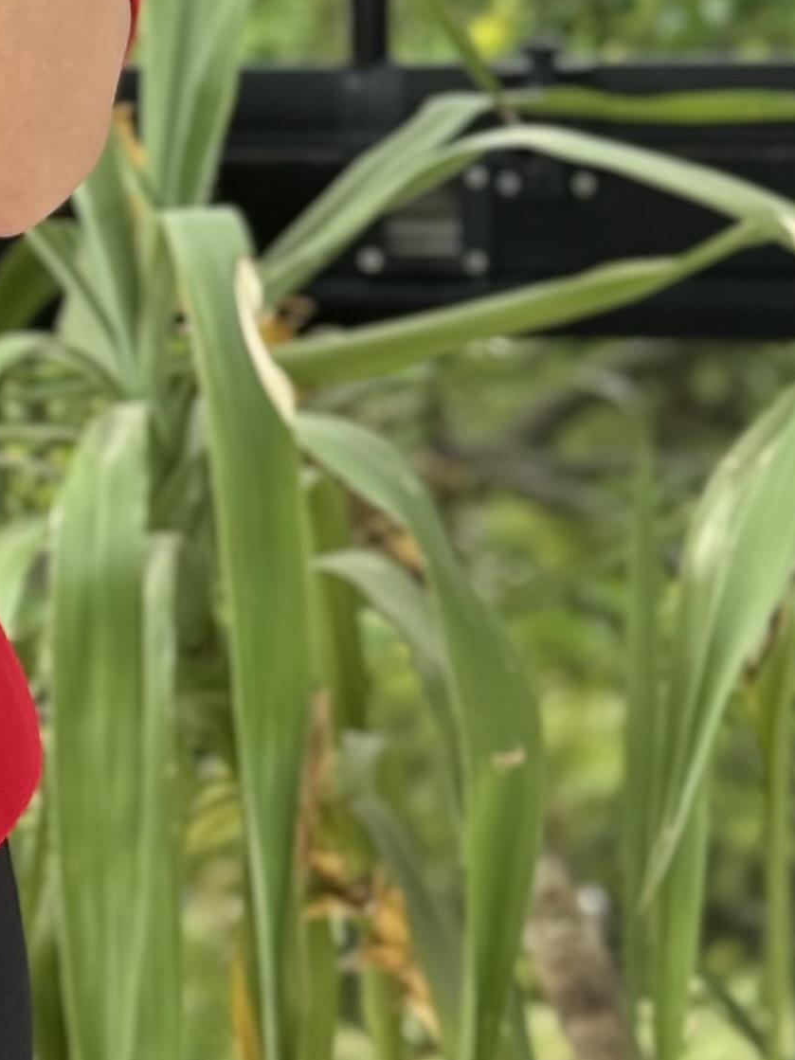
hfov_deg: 8.4
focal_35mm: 173
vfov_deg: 11.3
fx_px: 5299
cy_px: 36
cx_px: -443
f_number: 1.78
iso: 100
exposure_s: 1/300
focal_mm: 6.76
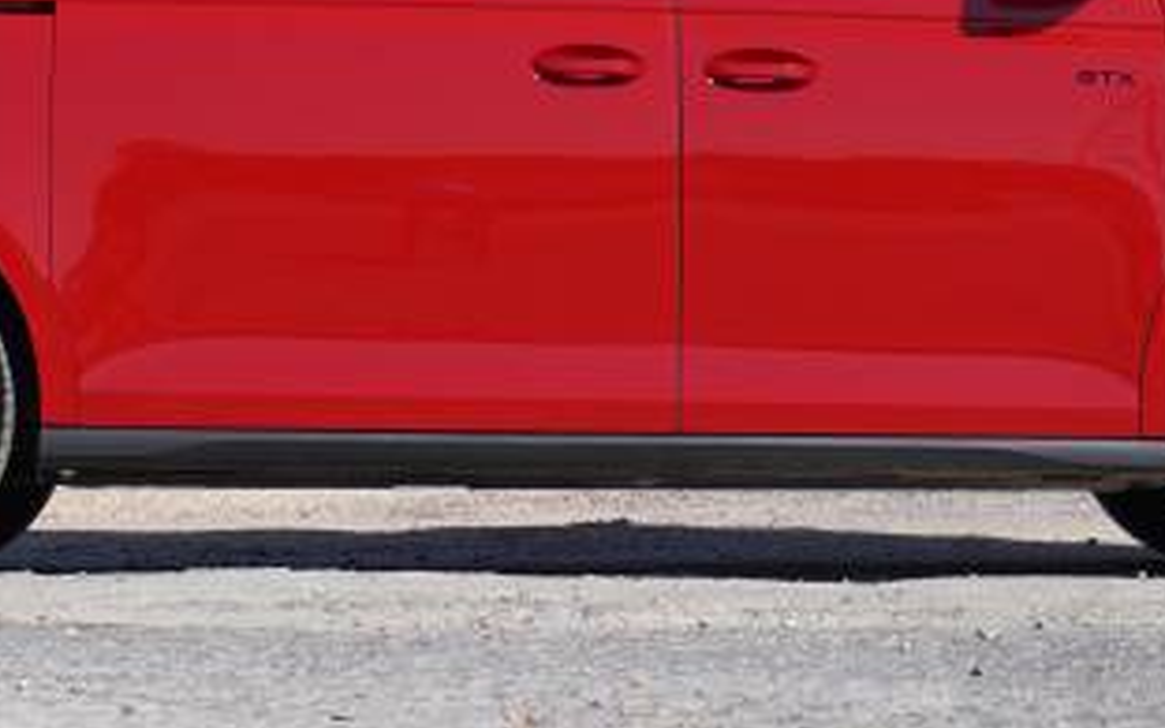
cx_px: 534
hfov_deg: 15.1
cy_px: 93
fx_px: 4382
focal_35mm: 138
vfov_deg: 9.5
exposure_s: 1/1000
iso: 400
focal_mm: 44
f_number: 5.6
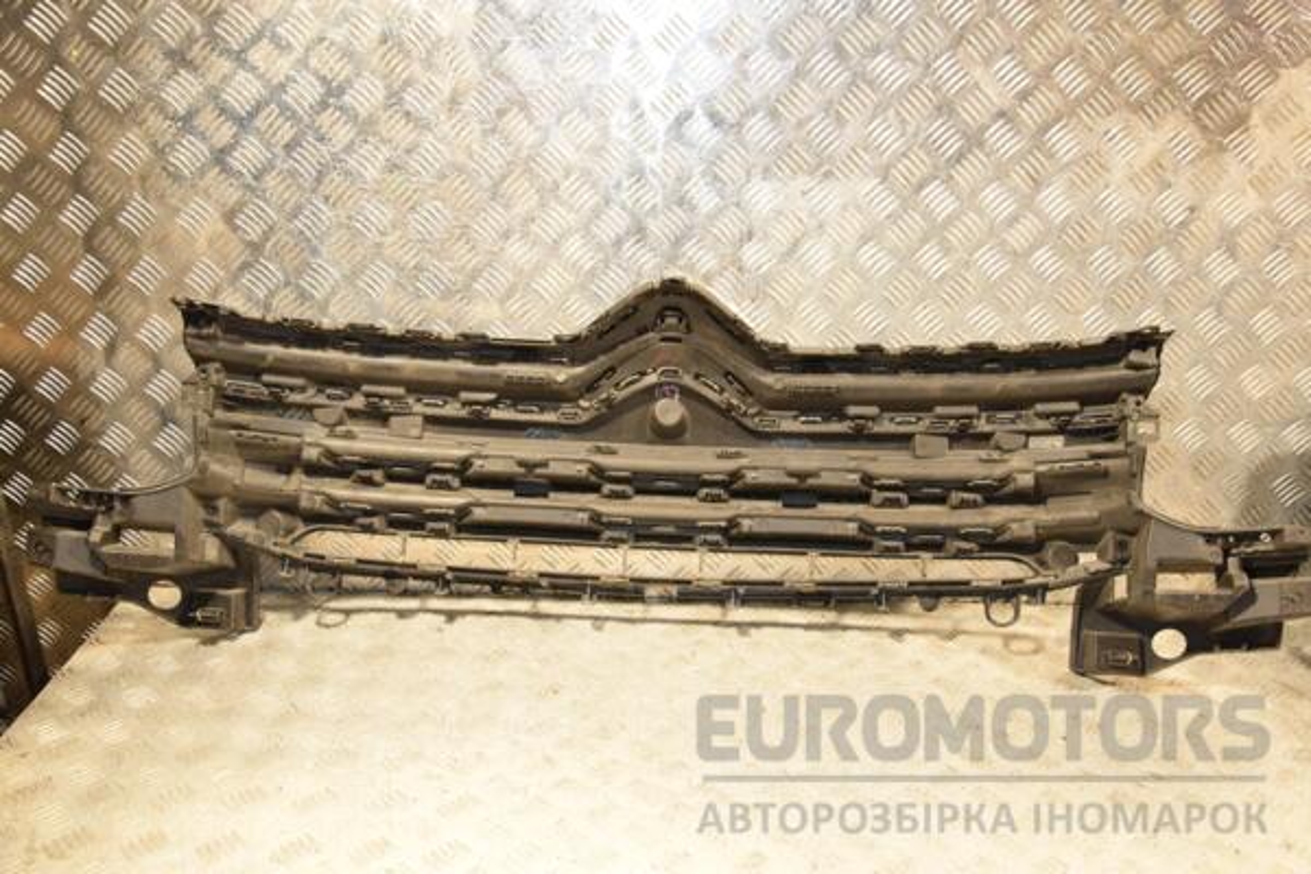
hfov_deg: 57.2
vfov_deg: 40.0
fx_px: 1202
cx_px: 656
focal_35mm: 33
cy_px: 437
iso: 800
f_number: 5
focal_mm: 22
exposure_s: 1/160
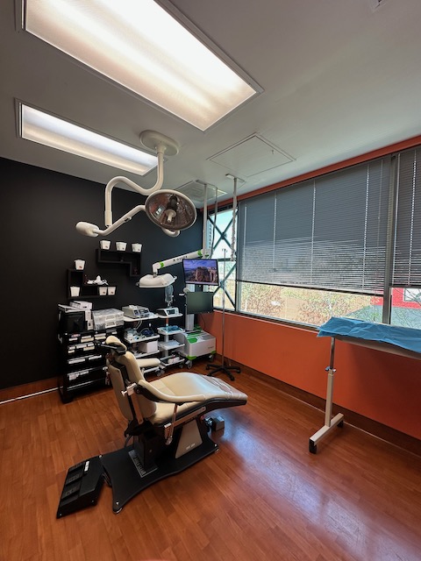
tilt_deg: -1.5
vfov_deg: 102.1
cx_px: 210
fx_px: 227
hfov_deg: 85.7
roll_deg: -2.5
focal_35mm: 14
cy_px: 280
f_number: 2.2
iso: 100
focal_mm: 2.22
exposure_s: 1/120
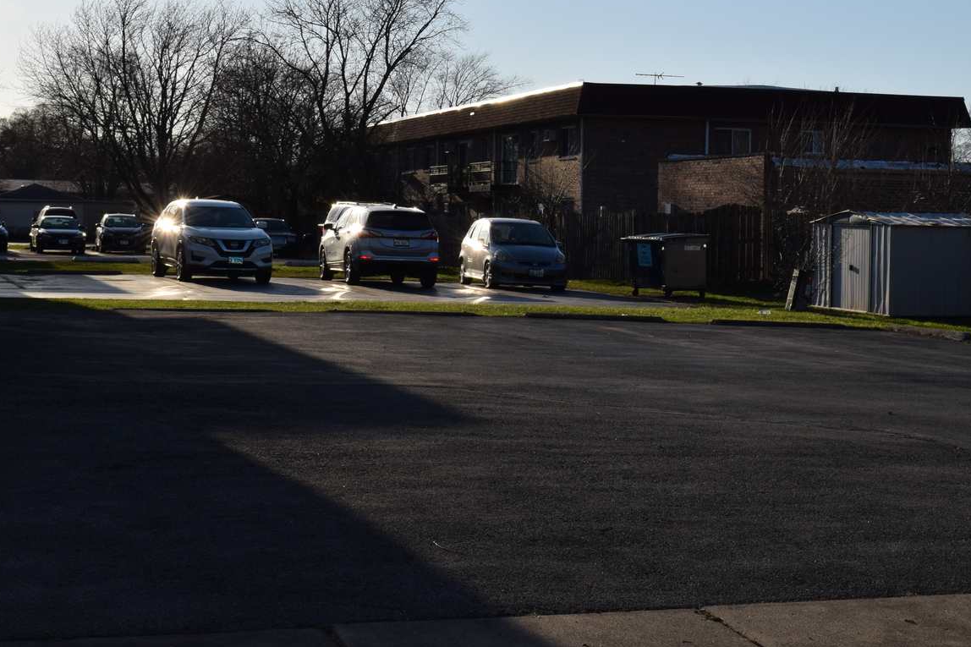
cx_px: 524
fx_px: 1942
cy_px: 193
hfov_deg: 28.1
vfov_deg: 18.8
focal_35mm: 72
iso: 100
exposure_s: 1/200
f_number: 13
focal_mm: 34
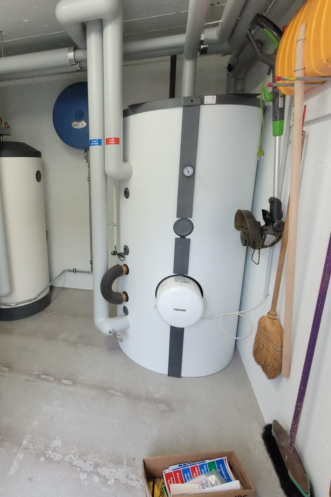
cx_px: 92
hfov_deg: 61.7
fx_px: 262
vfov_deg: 86.8
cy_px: 237
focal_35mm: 19
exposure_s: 1/50
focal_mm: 1.74
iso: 80
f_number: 2.2
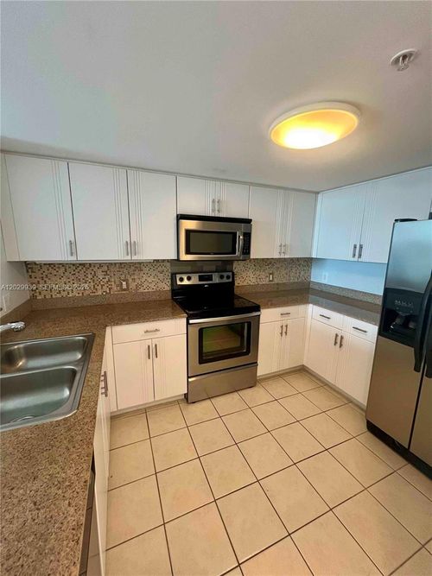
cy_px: 288
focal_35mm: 13
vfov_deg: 106.2
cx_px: 216
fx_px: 216
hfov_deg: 89.9
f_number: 1.8
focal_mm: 1.57
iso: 320
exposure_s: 1/60
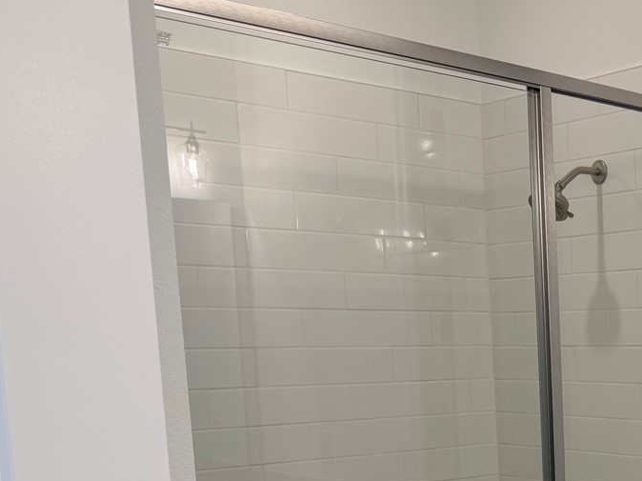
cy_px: 517
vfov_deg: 24.1
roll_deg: +0.7
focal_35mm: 57
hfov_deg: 30.6
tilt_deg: -8.3
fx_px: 1057
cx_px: 687
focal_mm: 6.76
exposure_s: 1/120
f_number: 1.78
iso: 50
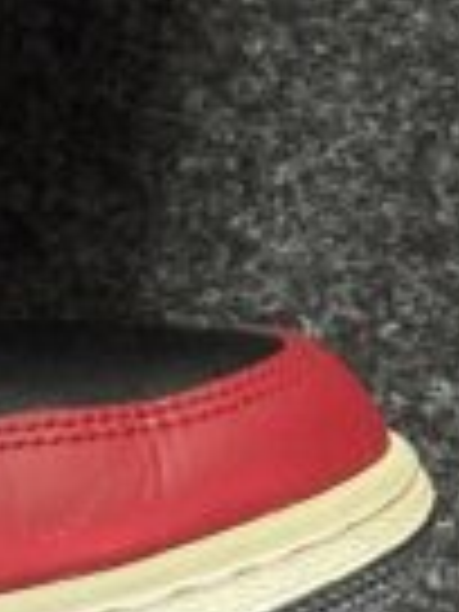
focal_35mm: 282
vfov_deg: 7.0
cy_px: -151
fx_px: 4986
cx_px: -500
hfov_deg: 5.2
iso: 200
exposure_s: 1/33
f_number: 1.78
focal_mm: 6.86
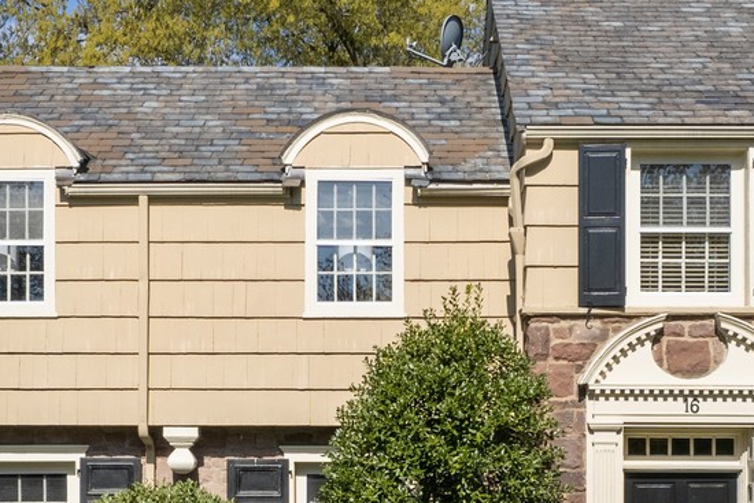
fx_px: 1508
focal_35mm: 72
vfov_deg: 18.6
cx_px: 365
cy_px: 461
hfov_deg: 28.1
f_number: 2.8
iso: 160
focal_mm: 8.38
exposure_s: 1/2500
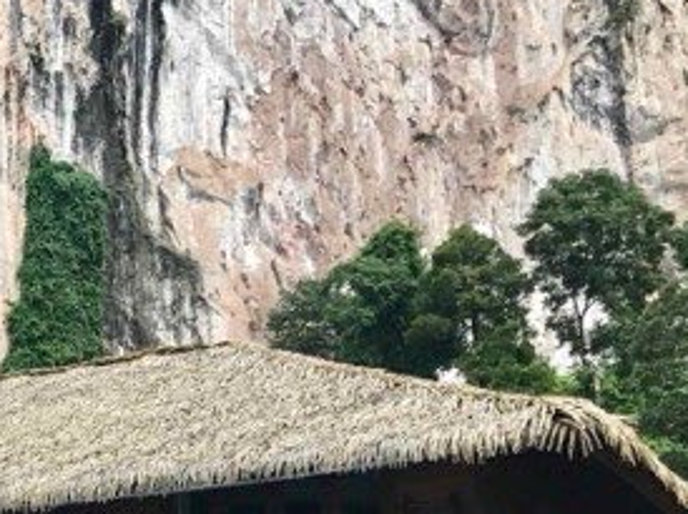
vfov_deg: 16.0
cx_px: -409
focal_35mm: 92
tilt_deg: +16.0
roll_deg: -2.2
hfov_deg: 18.4
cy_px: 377
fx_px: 1827
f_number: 1.8
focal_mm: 3.99
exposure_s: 1/484
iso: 20
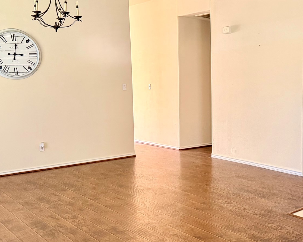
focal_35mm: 43
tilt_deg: -5.4
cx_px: 254
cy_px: 119
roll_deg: -0.4
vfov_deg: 34.9
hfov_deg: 40.6
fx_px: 386
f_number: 1.78
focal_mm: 6.76
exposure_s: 1/60
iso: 640
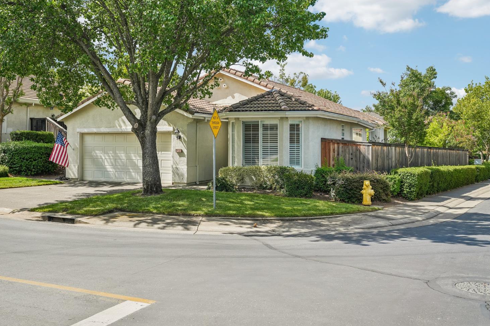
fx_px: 470
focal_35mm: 35
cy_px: 160
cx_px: 240
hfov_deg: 55.1
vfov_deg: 38.3
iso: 100
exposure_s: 1/80
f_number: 8
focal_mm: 33.5
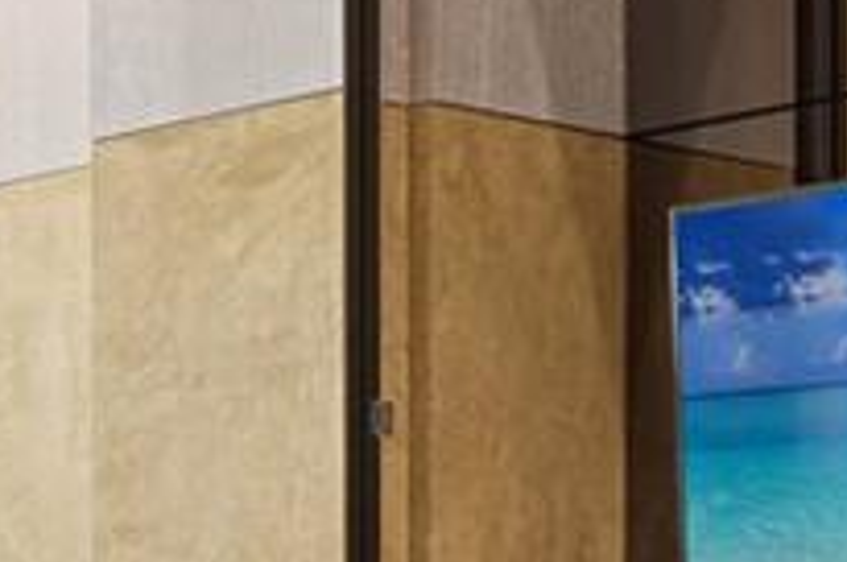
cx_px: 79
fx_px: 2936
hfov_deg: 16.2
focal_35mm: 125
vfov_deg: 10.6
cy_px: 785
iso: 100
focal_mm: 16
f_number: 11
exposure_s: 1.3
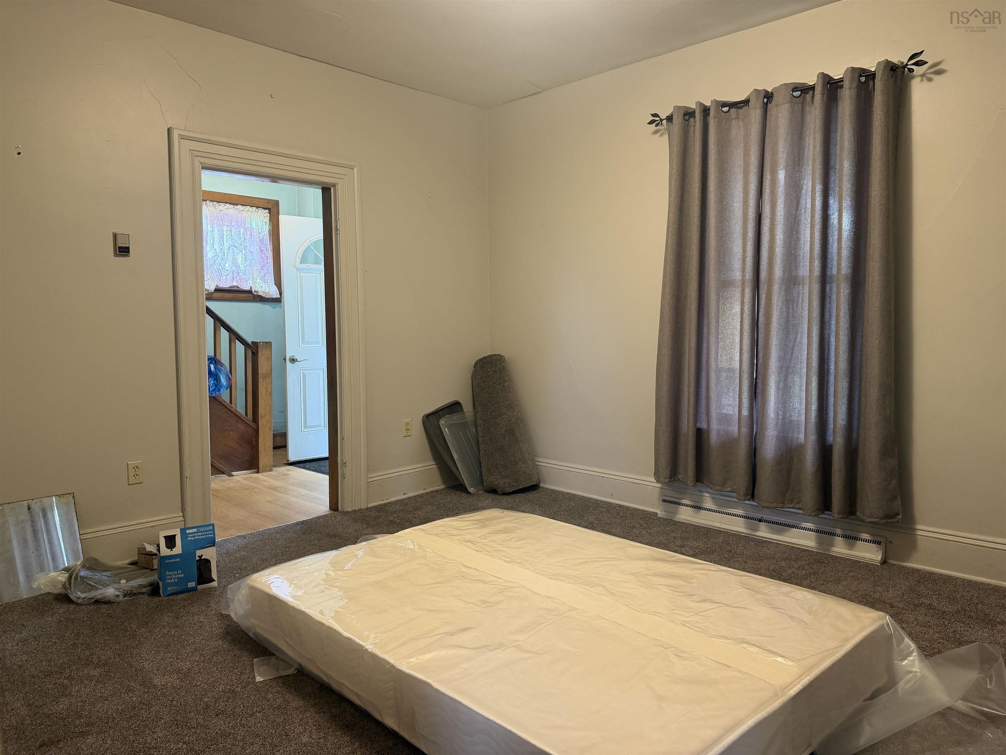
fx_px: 697
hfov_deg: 71.6
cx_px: 503
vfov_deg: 56.8
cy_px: 378
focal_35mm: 24
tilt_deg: -3.4
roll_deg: +0.3
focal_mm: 6.76
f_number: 1.78
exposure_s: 1/60
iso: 200
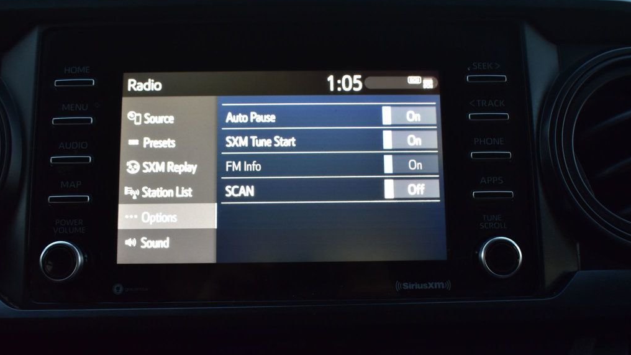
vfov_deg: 31.2
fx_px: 636
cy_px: 193
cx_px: 317
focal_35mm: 38
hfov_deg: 52.8
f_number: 6.3
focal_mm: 24
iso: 1250
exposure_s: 1/15
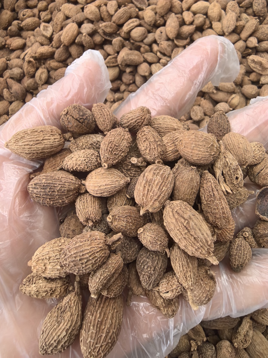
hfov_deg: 51.3
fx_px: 279
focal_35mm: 27
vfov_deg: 65.3
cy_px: 179
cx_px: 134
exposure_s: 1/50
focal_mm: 1.76
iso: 125
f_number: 2.2
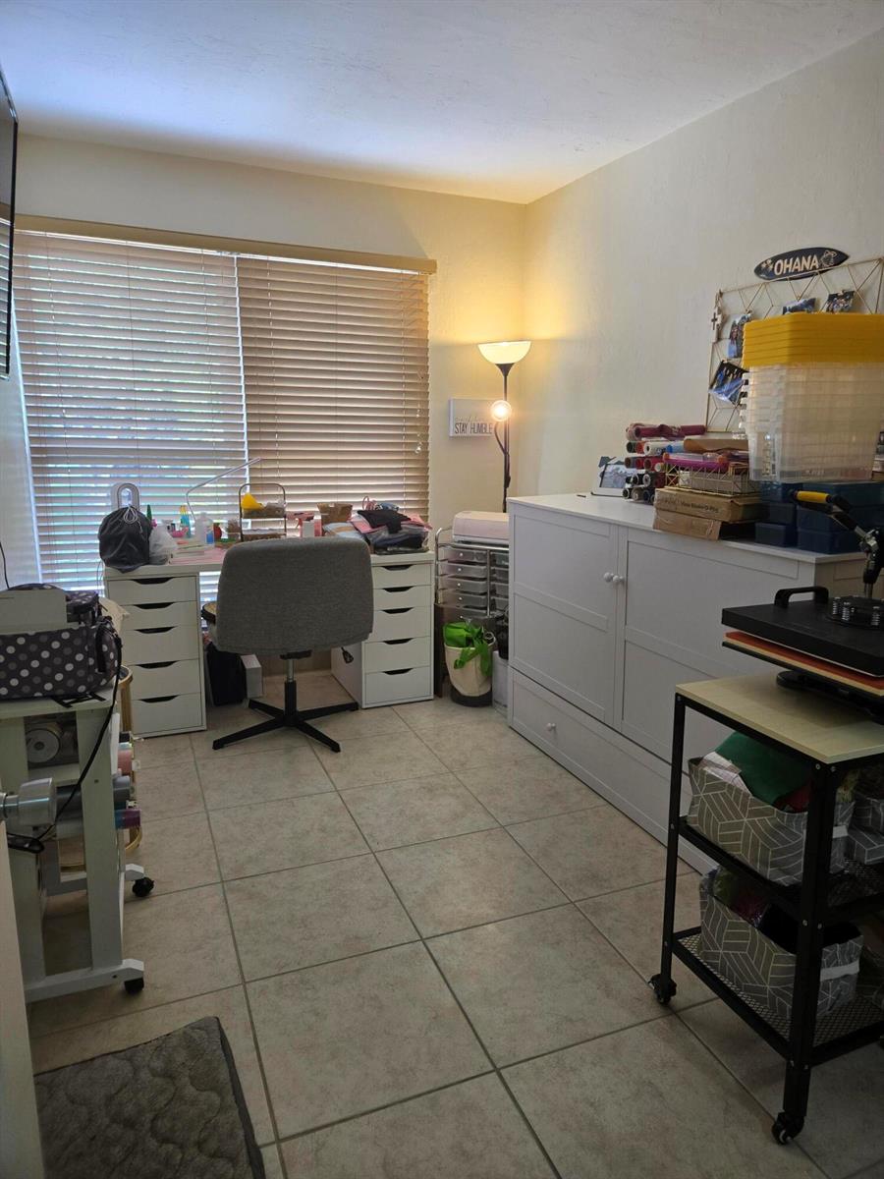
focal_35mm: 23
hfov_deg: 58.9
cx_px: 442
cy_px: 590
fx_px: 783
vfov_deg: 73.9
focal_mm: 5.4
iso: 100
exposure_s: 1/120
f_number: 1.8
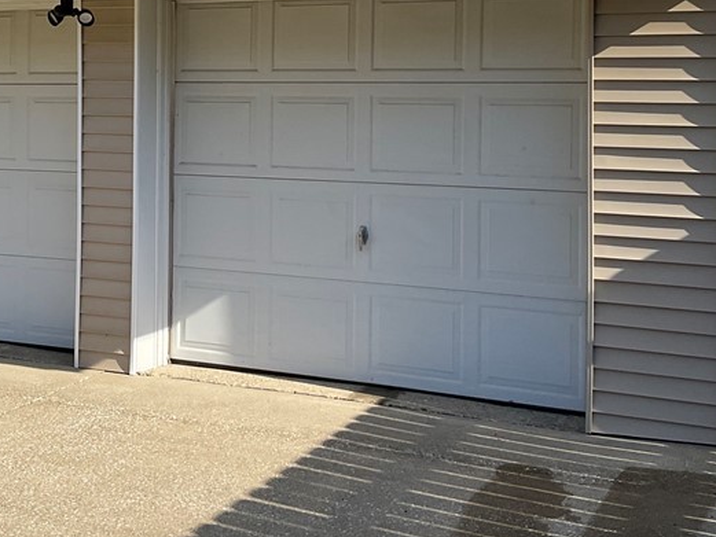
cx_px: 267
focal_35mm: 57
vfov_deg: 25.2
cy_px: 110
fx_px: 1179
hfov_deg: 33.6
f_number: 1.8
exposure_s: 1/1534
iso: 16
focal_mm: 3
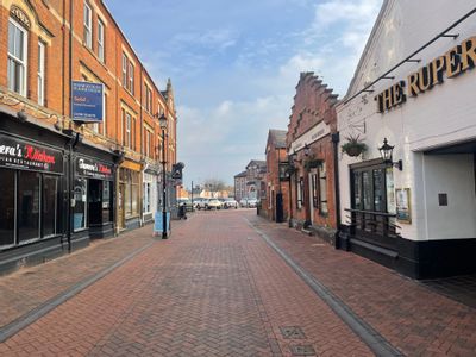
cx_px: 238
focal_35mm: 26
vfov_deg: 53.1
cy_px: 178
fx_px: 358
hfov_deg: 67.3
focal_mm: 4.2
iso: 32
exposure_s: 1/1949
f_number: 1.6
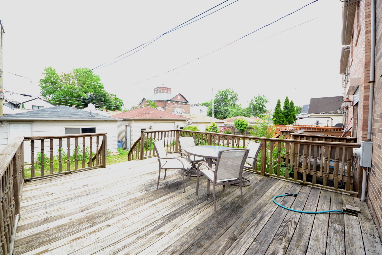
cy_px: 126
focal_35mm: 13
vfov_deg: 85.4
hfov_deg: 108.2
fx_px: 138
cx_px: 180
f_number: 9
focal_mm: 8
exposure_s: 1/200
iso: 800
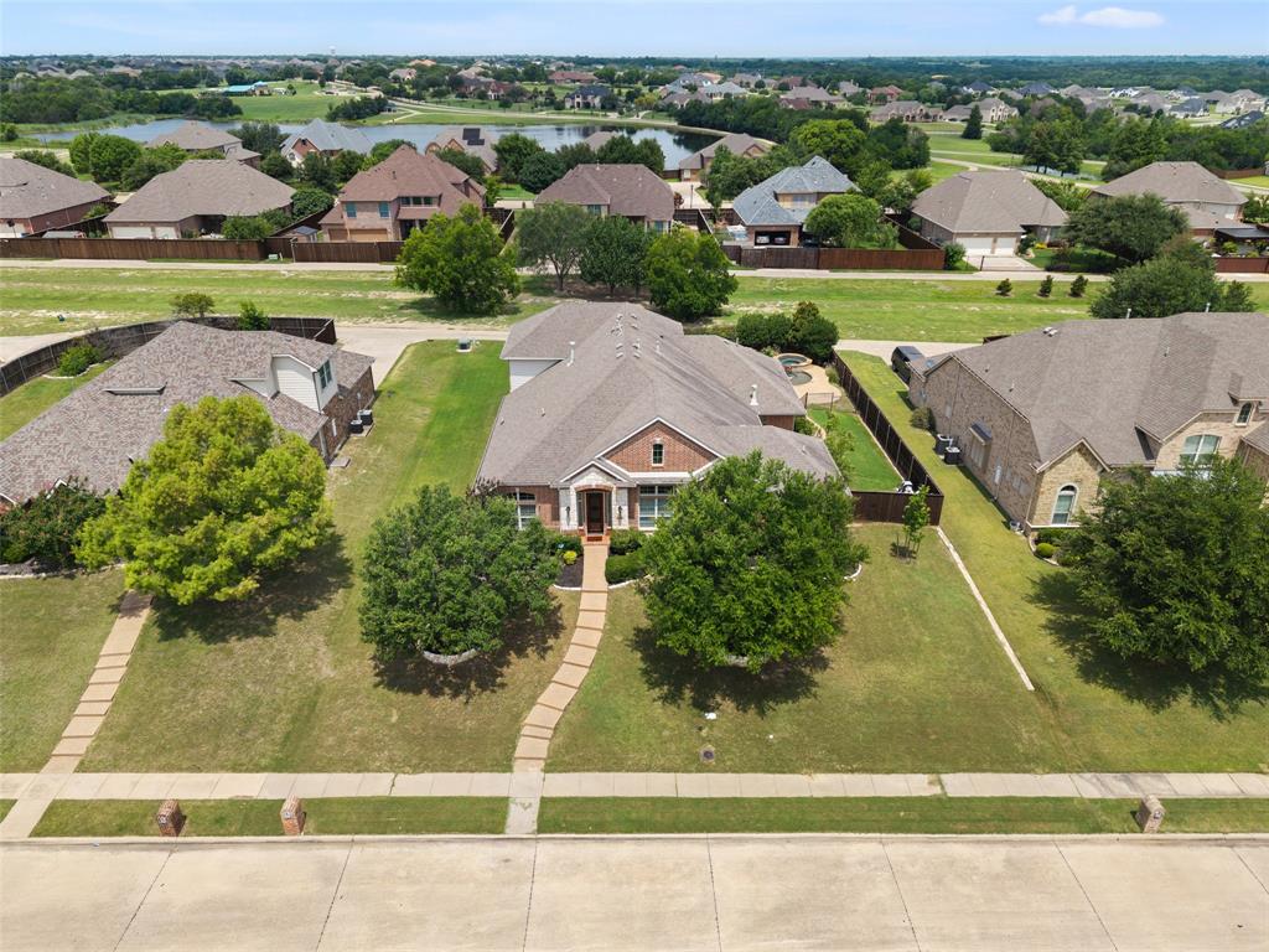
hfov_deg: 71.6
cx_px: 634
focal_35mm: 24
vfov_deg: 56.8
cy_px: 476
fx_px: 880
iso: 100
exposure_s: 1/40
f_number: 1.8
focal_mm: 8.67
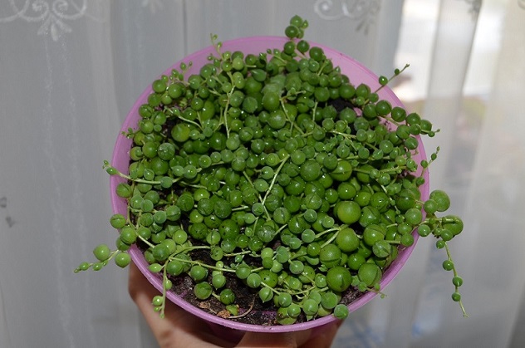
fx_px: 568
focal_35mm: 39
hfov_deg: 49.6
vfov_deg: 34.1
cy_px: 174
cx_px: 262
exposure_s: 1/30
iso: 200
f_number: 5.6
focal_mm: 26
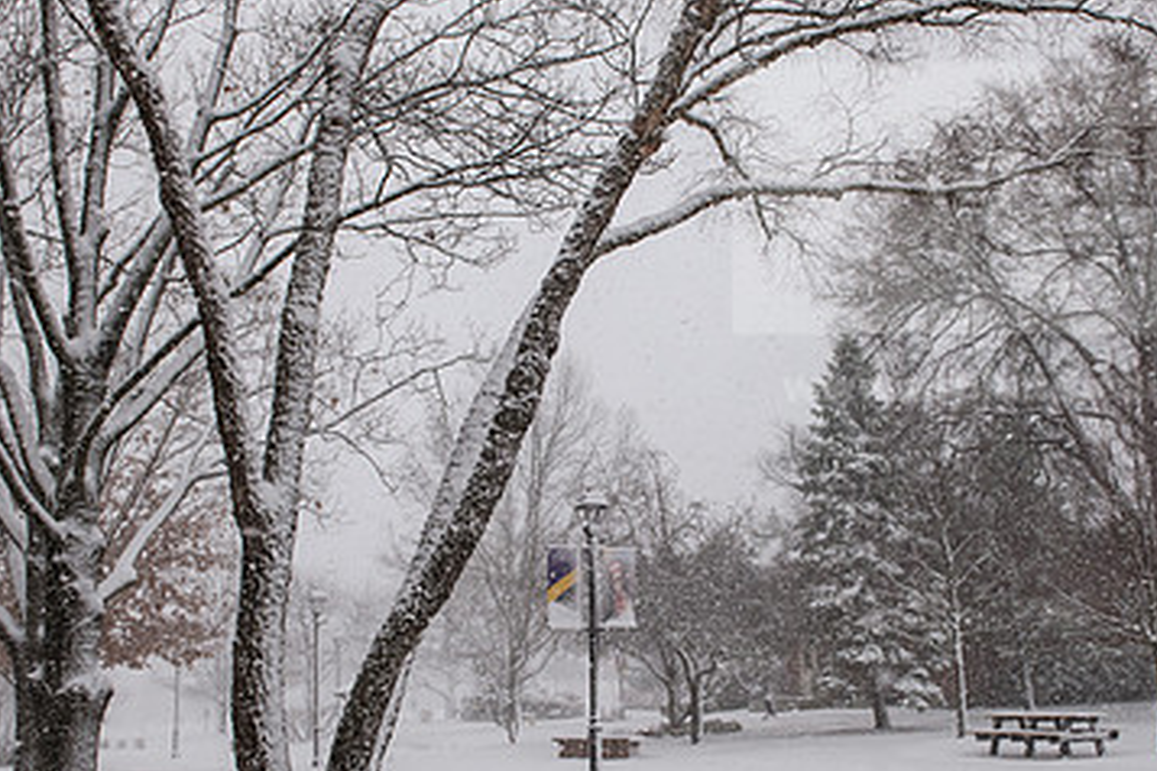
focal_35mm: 39
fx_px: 1253
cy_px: 455
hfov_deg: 49.5
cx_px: 635
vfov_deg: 34.1
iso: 1000
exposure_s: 1/500
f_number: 7.1
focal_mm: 24
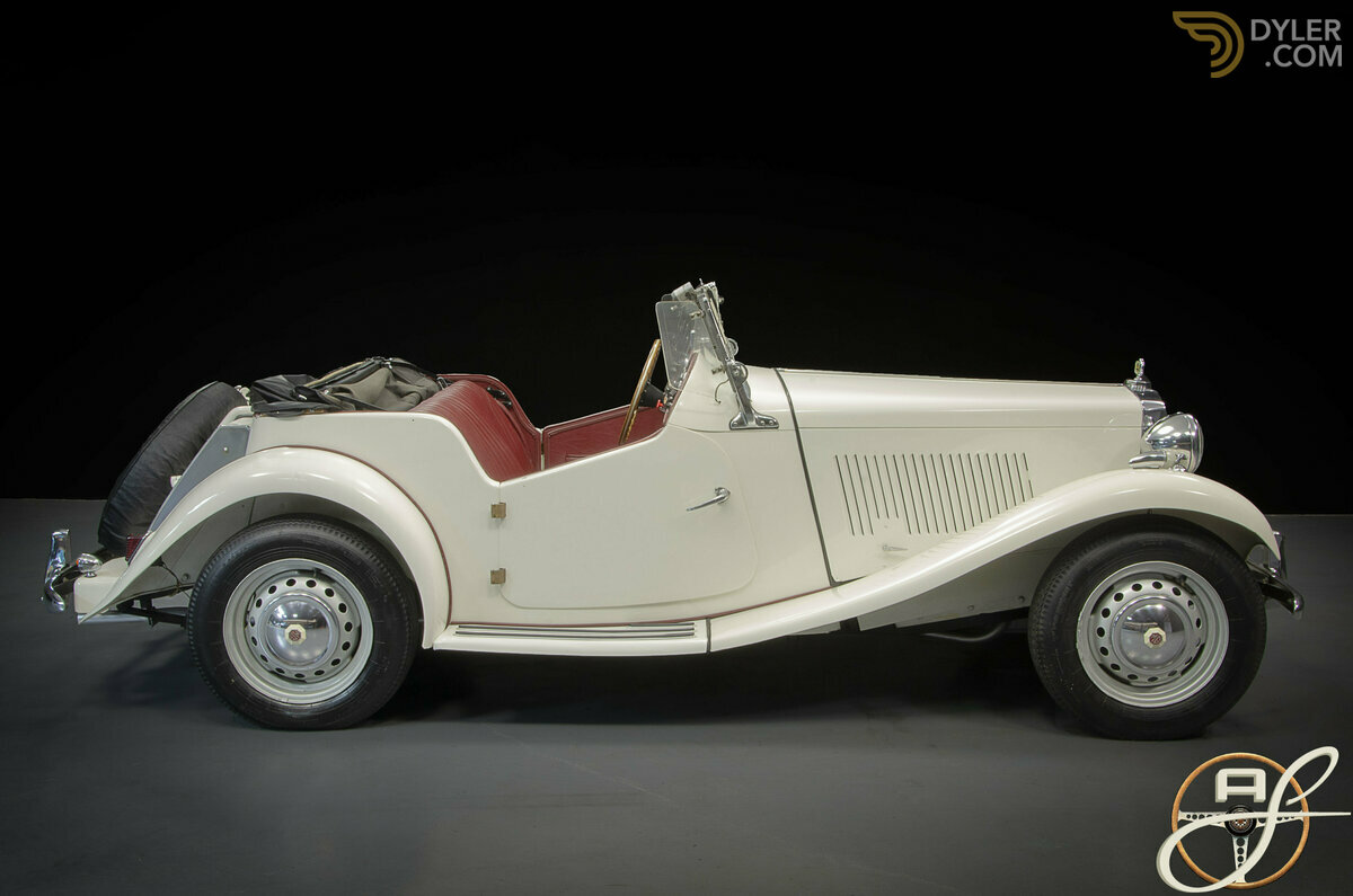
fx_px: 1463
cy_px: 448
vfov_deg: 34.1
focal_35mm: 39
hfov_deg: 49.6
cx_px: 676
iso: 250
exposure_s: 25
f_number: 25
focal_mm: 26
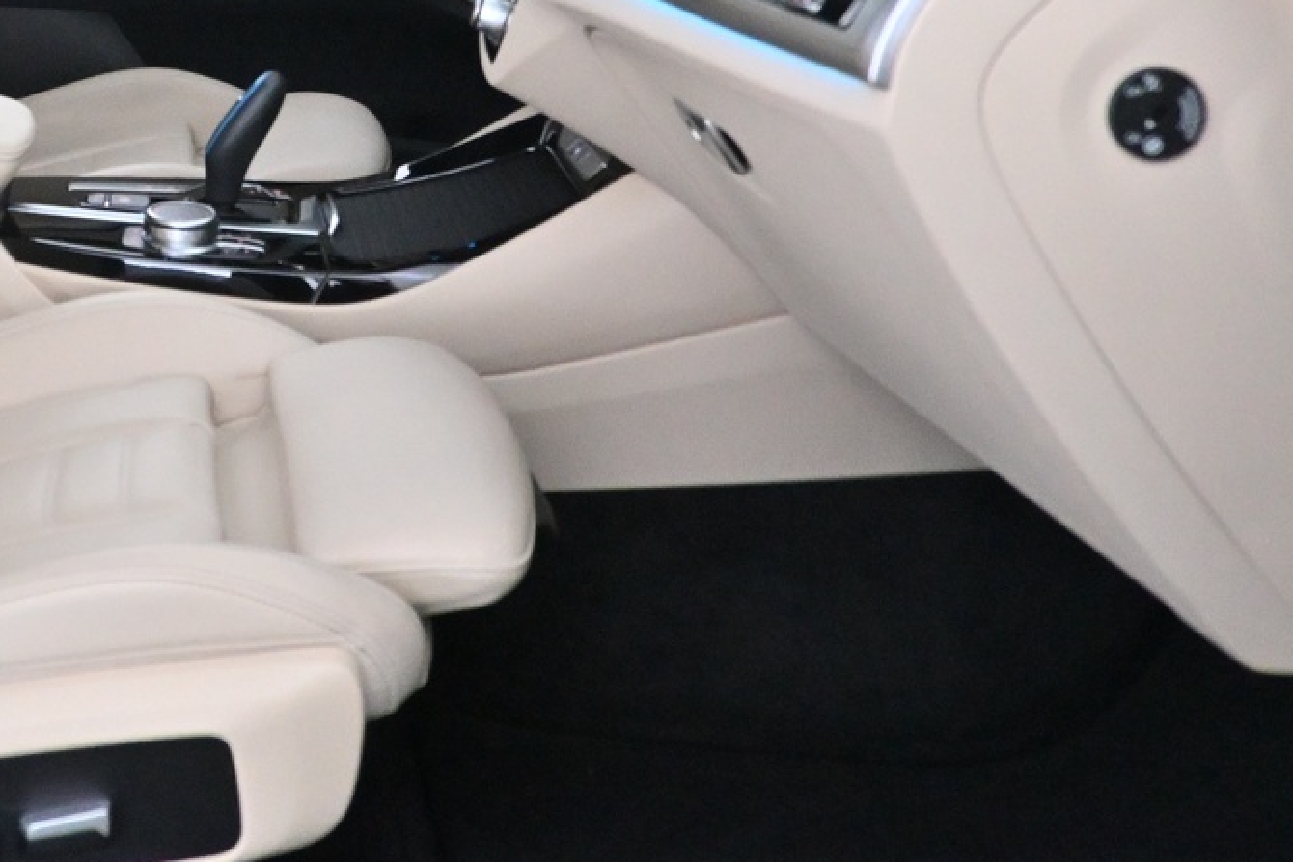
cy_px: -91
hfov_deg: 32.0
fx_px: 2083
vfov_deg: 22.1
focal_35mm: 58
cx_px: 27
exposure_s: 1/100
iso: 3200
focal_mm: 16
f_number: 3.5
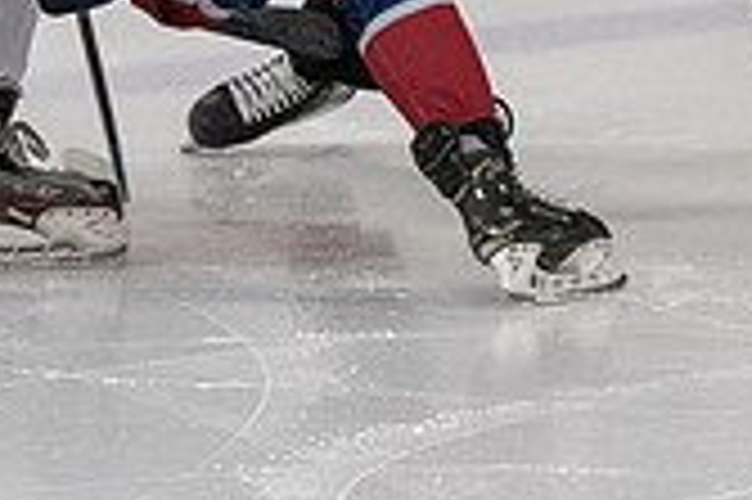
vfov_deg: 1.5
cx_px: 276
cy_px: -360
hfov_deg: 2.3
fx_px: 18990
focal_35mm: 910
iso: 2000
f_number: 3.2
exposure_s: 1/800
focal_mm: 135
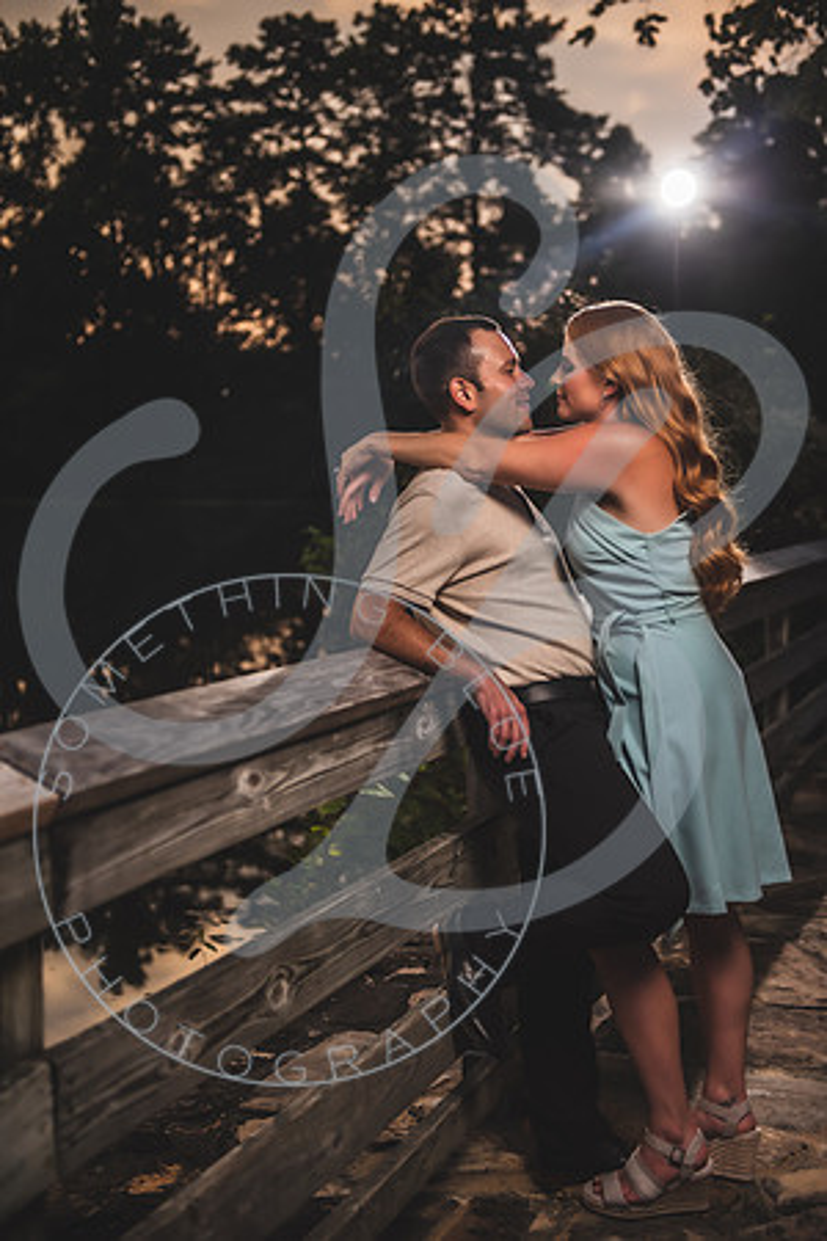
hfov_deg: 26.0
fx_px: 1792
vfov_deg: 38.2
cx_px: 414
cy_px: 620
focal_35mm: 52
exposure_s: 1/2000
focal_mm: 52
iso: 200
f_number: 2.8
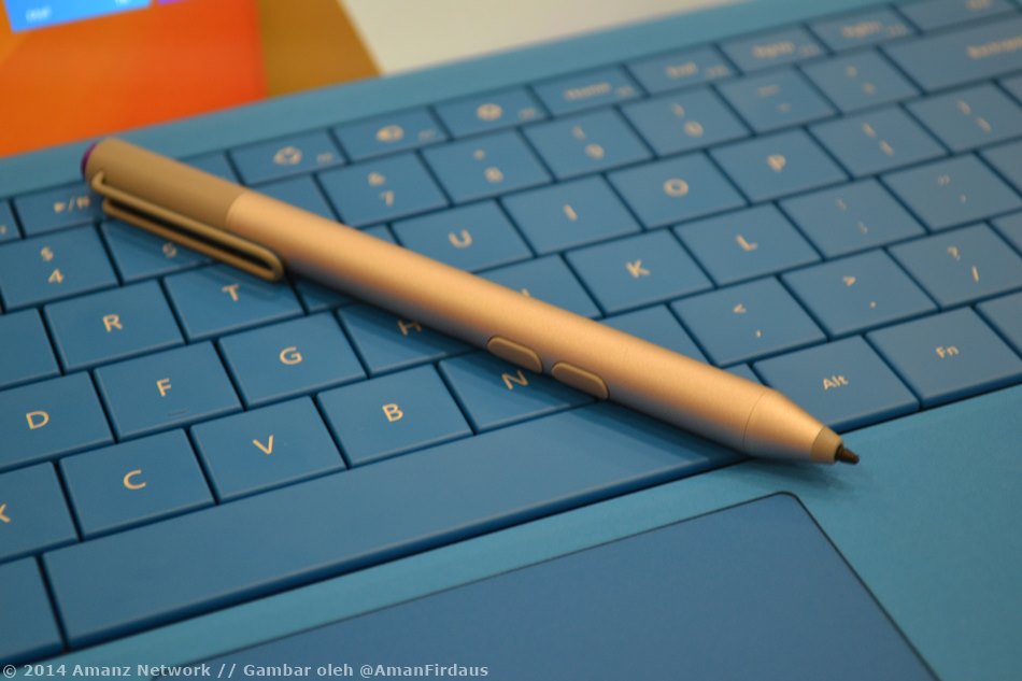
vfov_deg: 18.9
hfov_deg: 28.1
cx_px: 511
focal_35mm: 72
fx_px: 2044
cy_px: 340
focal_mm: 48
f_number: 5.6
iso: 560
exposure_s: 1/15
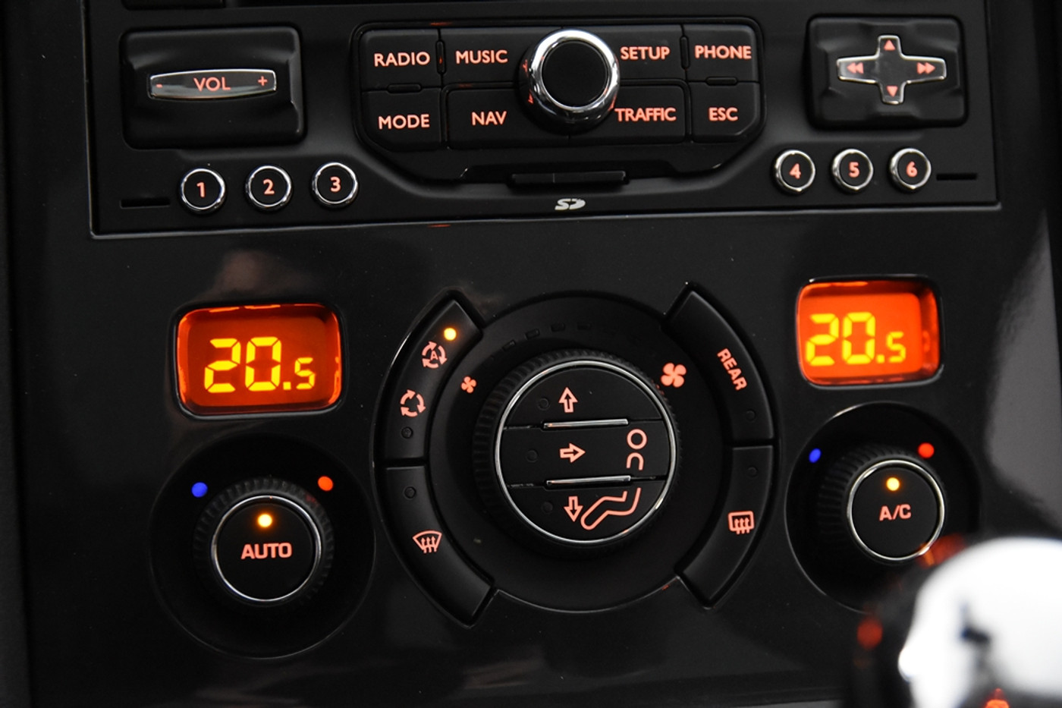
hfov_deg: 33.4
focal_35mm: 60
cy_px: 354
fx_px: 1770
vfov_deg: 22.6
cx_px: 531
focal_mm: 40
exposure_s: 1/60
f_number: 3.5
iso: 4500
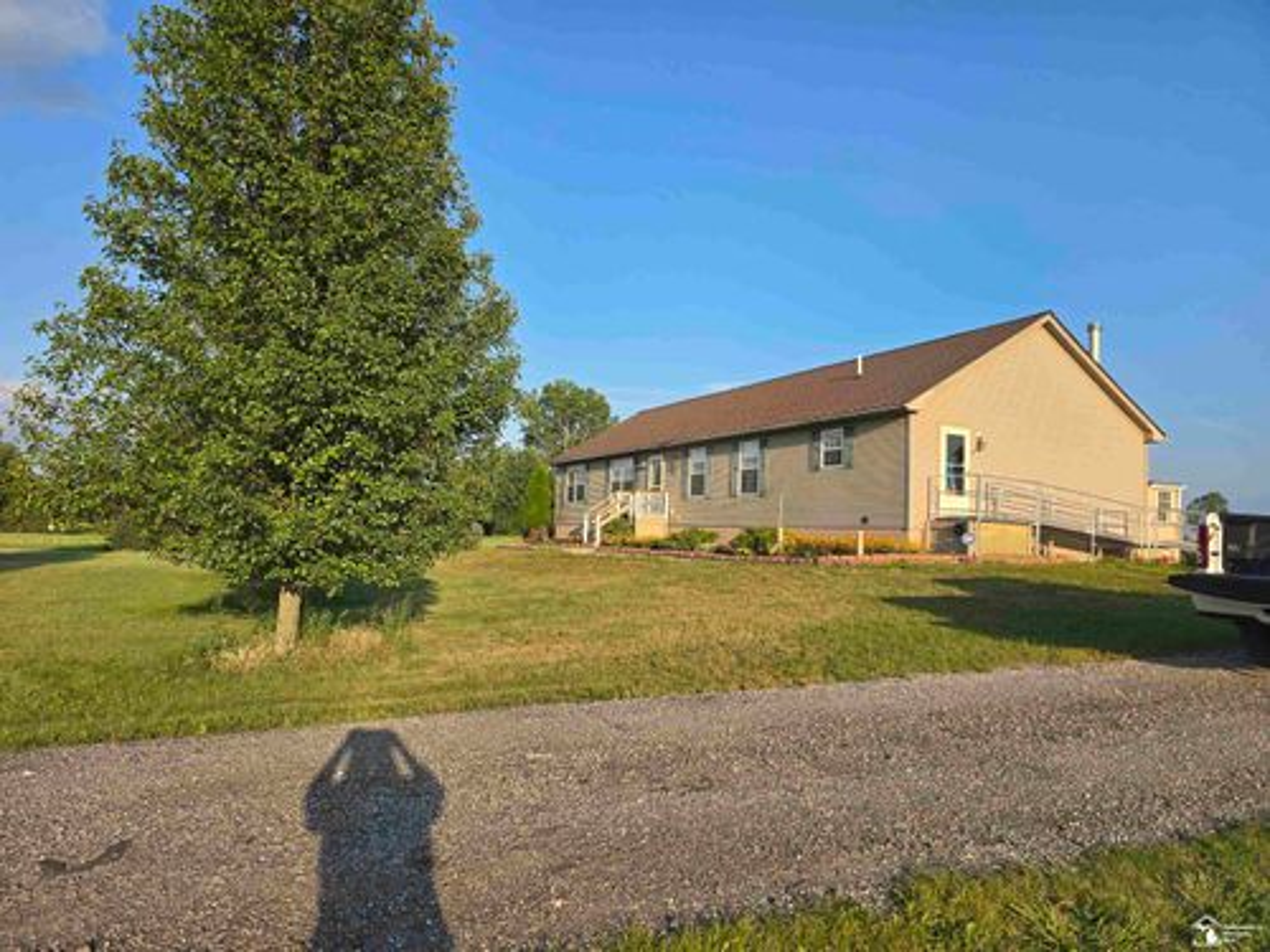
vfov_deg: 58.9
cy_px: 476
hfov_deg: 73.9
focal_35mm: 23
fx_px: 844
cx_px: 635
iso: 12
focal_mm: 6.3
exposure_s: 1/493
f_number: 1.7
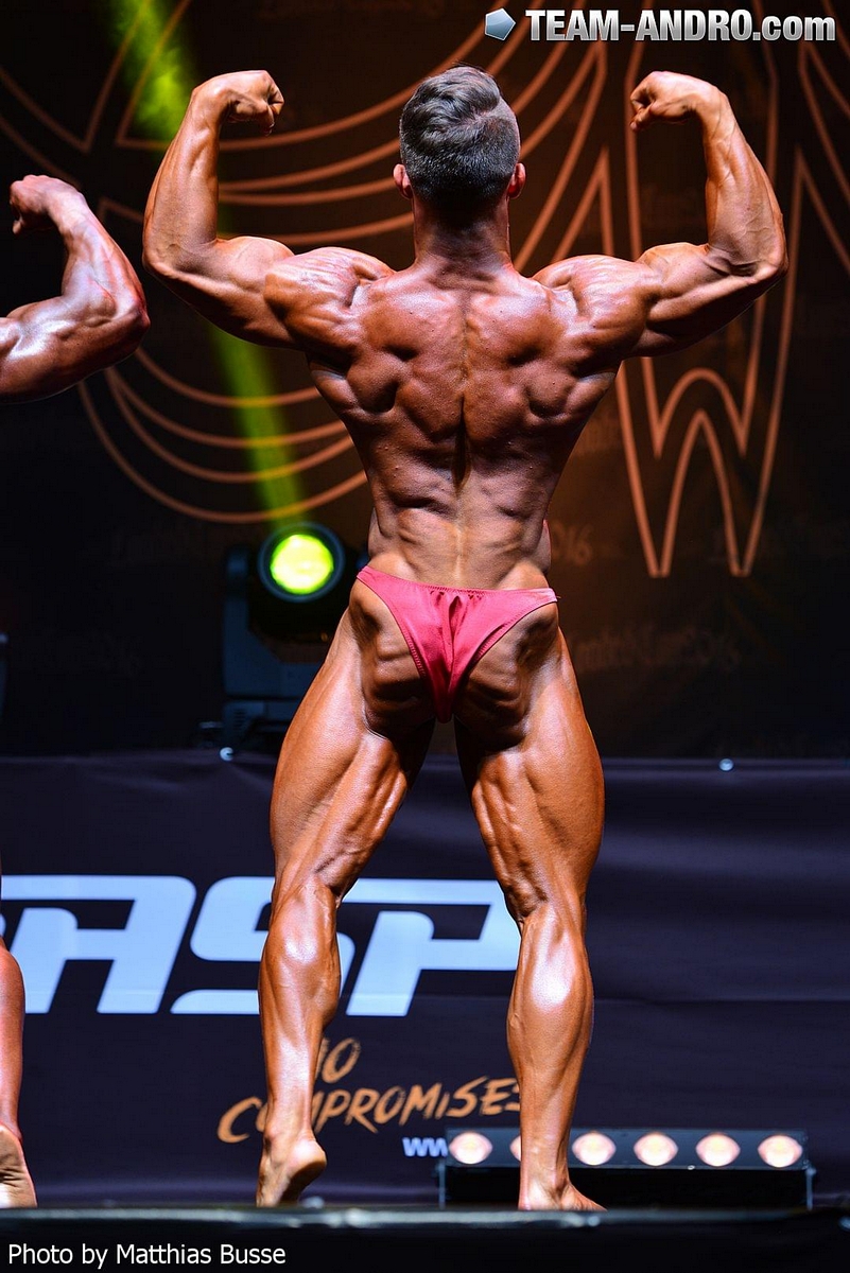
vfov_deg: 10.3
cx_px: 425
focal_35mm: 200
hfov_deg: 6.9
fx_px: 7077
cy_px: 636
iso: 500
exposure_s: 1/60
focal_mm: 200
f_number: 5.3
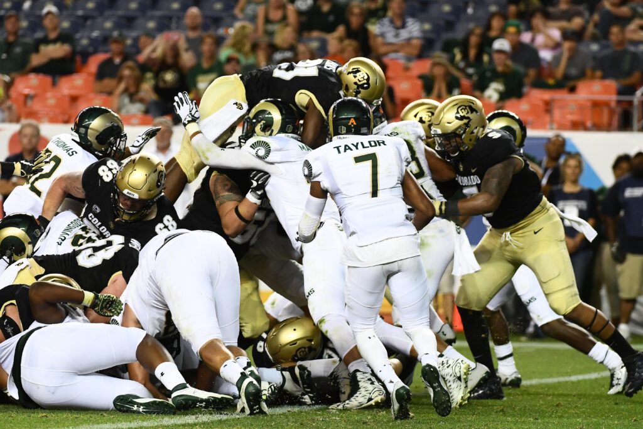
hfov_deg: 5.7
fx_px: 6430
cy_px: 214
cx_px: 322
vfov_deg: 3.8
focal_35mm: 360
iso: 5000
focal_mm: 240
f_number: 4
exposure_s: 1/1600
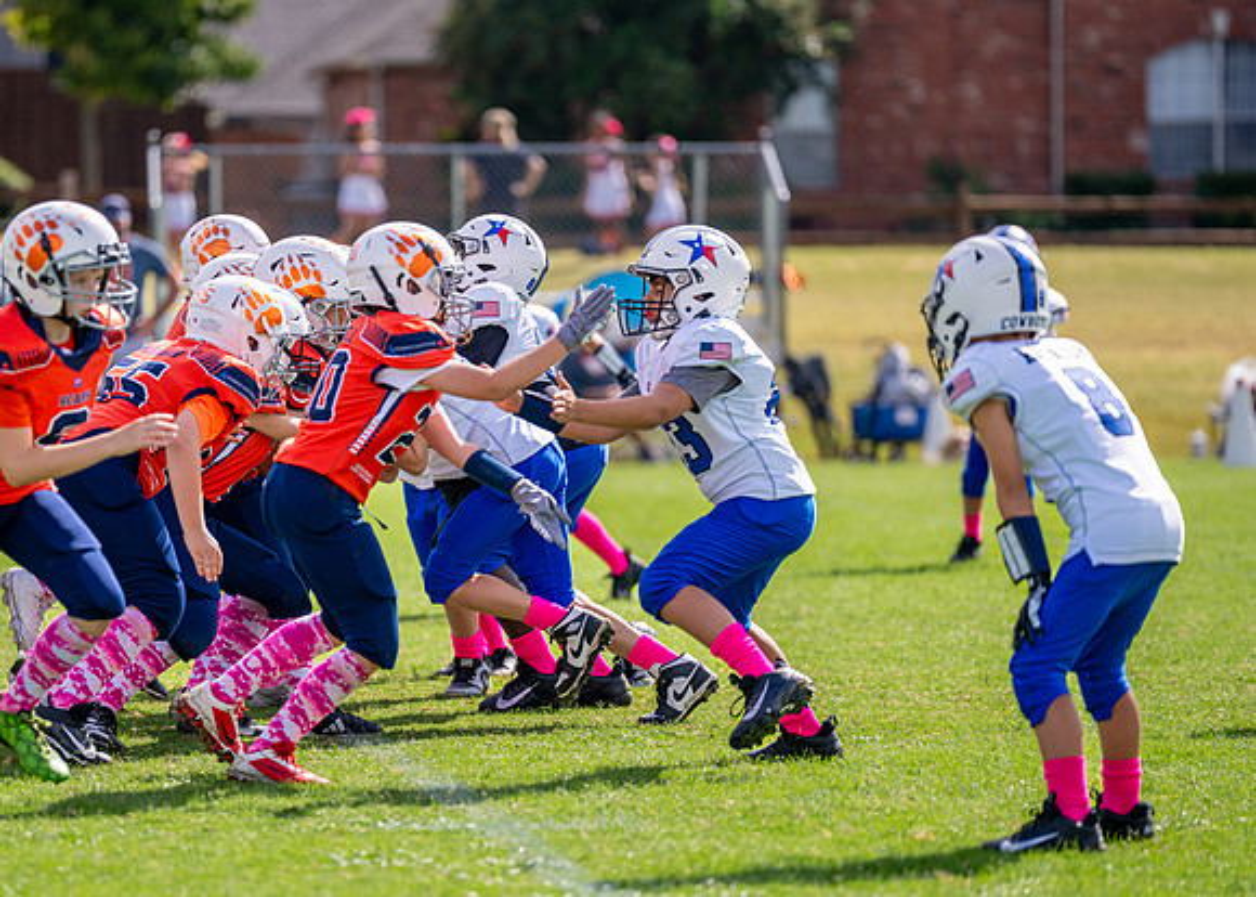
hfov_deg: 8.5
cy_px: 470
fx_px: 8431
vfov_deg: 6.1
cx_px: 528
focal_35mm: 236
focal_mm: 200
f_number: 2.8
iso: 250
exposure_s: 1/3200
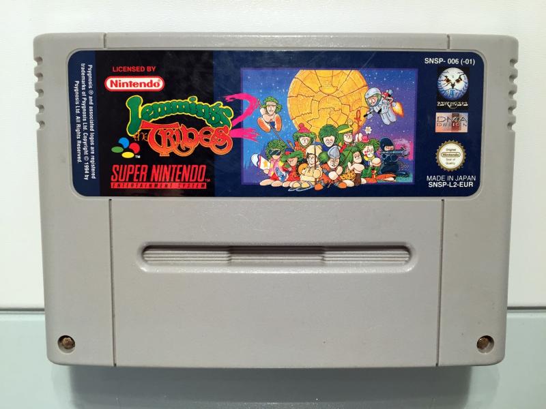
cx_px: 273
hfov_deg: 61.7
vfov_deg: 48.2
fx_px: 457
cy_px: 204
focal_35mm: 29
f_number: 2.2
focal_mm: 4.15
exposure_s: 1/33
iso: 64
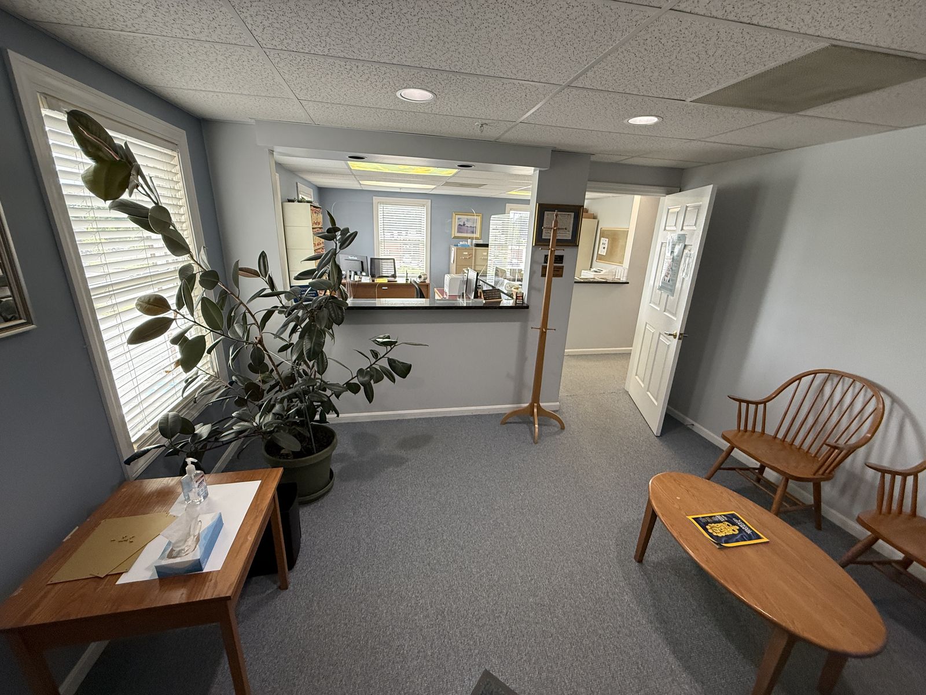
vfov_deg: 85.7
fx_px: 375
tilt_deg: -17.1
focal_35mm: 14
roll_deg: -2.0
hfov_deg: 102.1
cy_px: 348
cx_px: 463
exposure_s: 1/120
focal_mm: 2.22
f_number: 2.2
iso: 250
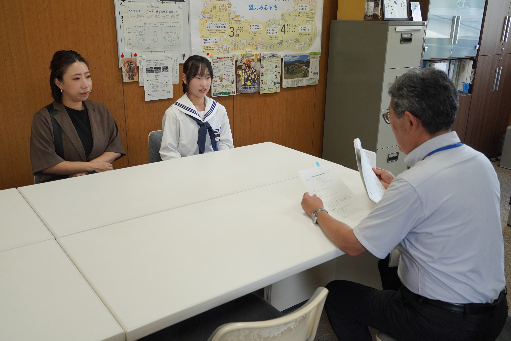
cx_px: 256
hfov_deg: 57.2
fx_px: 469
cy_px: 170
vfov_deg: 40.0
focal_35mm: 33
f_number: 4
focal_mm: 22
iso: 320
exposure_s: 1/160
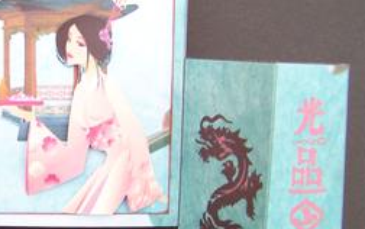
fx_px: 677
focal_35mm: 68
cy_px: 151
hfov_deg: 29.4
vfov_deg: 19.1
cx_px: 63
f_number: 2.8
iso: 115
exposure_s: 1/30
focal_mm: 5.85
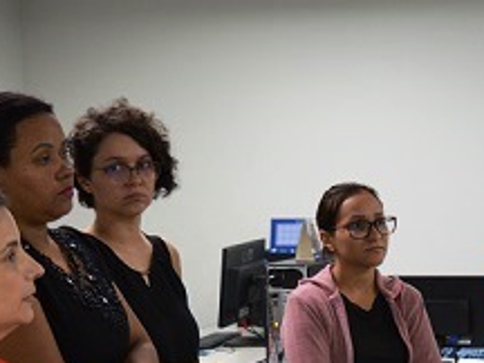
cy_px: 366
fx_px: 1454
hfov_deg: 18.4
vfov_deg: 14.0
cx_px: 482
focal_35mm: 104
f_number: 4
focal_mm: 24
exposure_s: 1/15
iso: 450
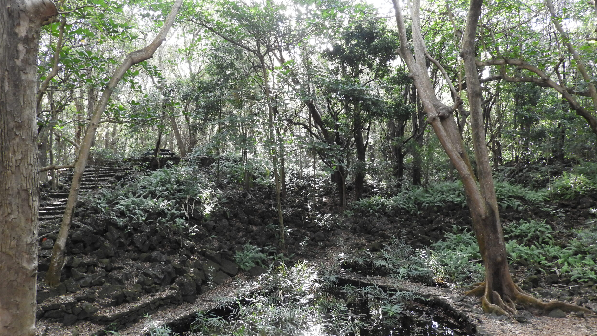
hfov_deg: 69.9
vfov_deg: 42.9
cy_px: 184
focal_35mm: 27
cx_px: 298
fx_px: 427
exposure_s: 1/30
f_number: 3.3
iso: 320
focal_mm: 4.3
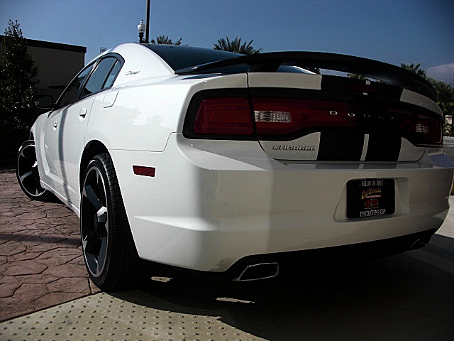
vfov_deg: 39.7
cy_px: 170
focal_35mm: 36
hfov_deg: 51.4
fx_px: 472
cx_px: 227
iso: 50
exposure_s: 1/200
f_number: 7.9
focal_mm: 6.3
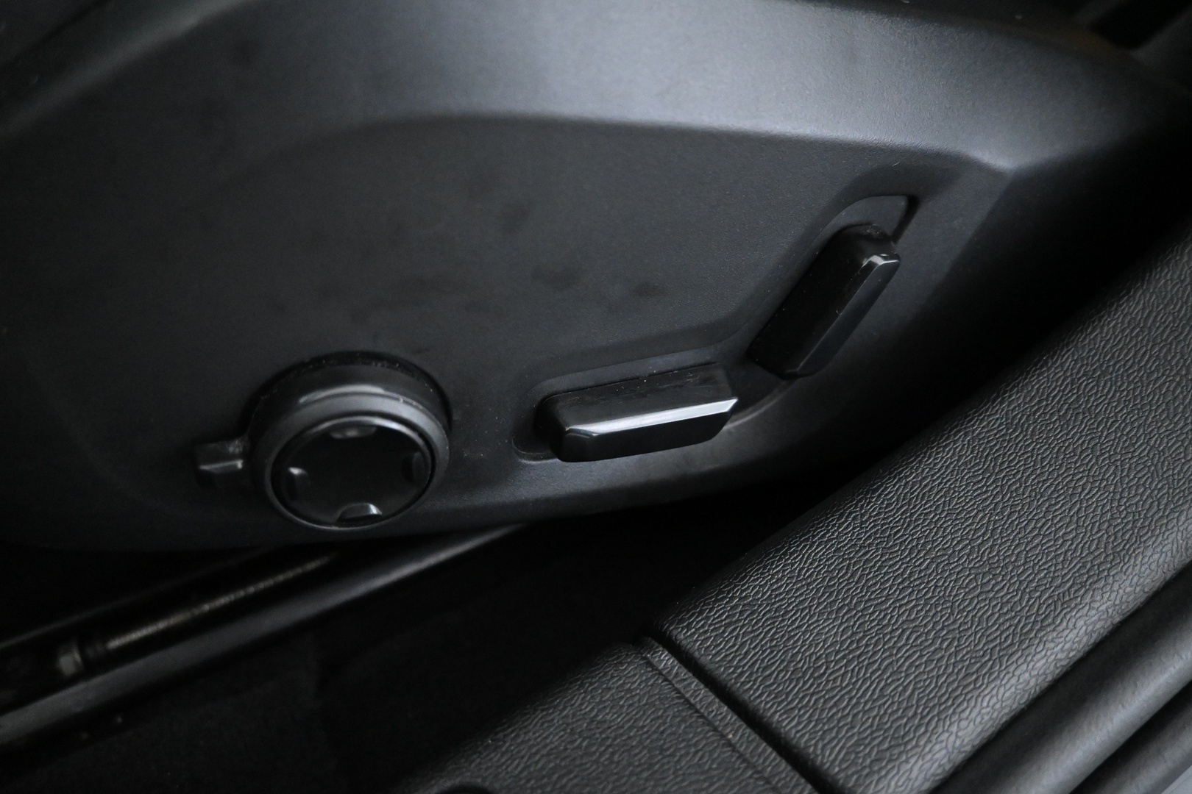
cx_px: 596
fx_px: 795
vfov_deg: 53.1
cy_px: 397
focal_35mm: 24
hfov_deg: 73.7
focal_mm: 16
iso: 6400
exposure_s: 1/25
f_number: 3.5
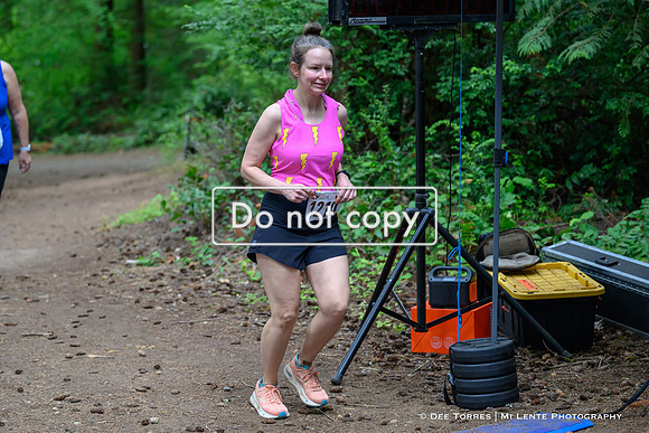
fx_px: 1828
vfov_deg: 13.5
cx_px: 248
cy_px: 194
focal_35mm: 101
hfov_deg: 20.1
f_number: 2.8
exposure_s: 1/640
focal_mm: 82
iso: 2000
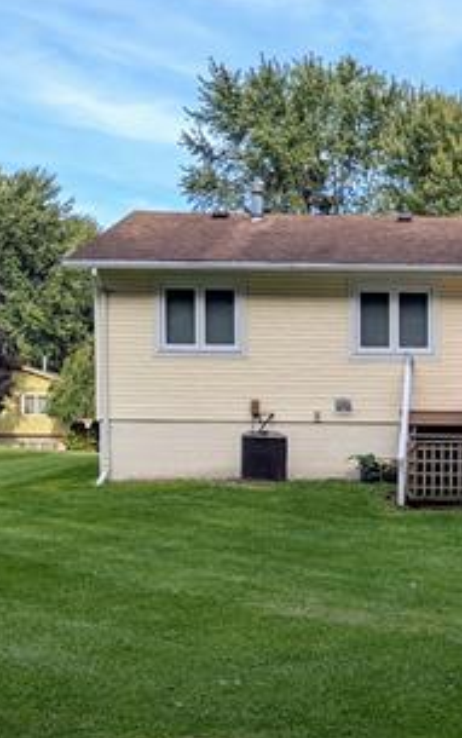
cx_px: 522
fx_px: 1448
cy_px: 569
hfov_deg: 17.4
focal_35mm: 72
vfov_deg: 28.1
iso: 59
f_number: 1.73
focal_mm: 4.38
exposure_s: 1/1799
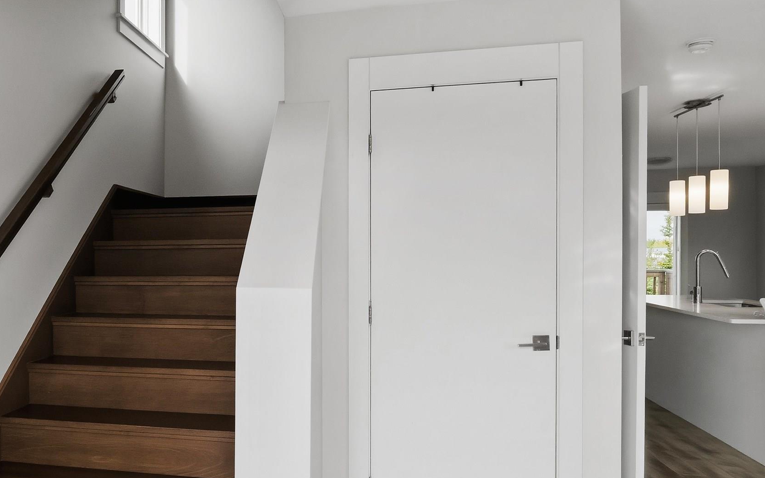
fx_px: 626
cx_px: 180
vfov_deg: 41.7
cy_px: 195
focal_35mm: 30
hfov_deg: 59.2
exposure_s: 1/640
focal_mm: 16
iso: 100
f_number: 8
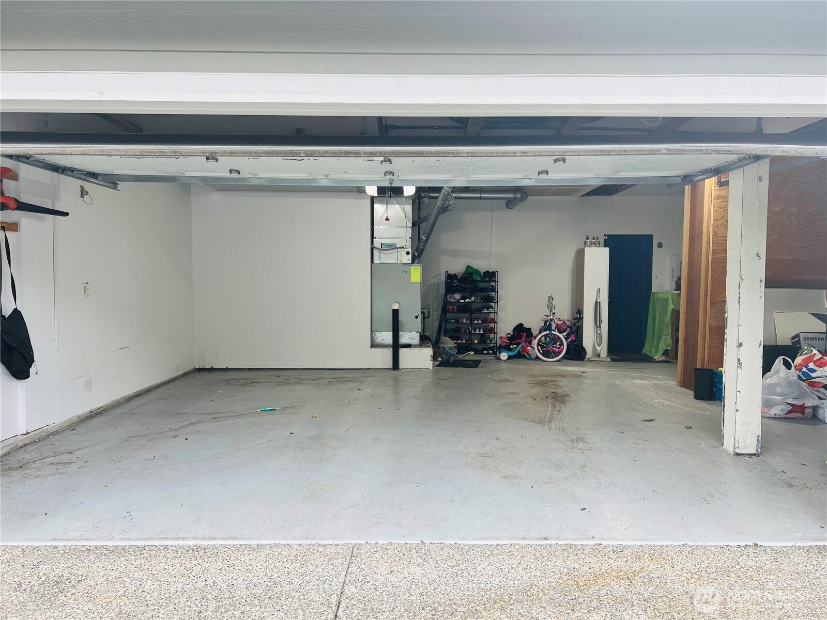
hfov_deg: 67.3
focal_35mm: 26
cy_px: 310
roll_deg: -0.3
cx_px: 414
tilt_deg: -2.2
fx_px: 621
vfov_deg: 53.1
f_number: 1.5
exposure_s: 1/242
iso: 40
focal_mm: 5.7
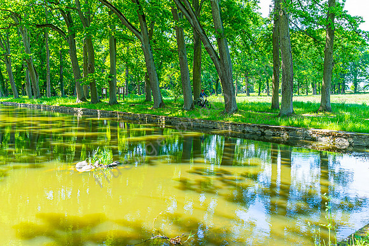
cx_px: 184
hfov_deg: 55.8
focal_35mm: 34
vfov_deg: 38.9
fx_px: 349
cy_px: 123
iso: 100
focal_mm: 34
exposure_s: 1/200
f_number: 2.8
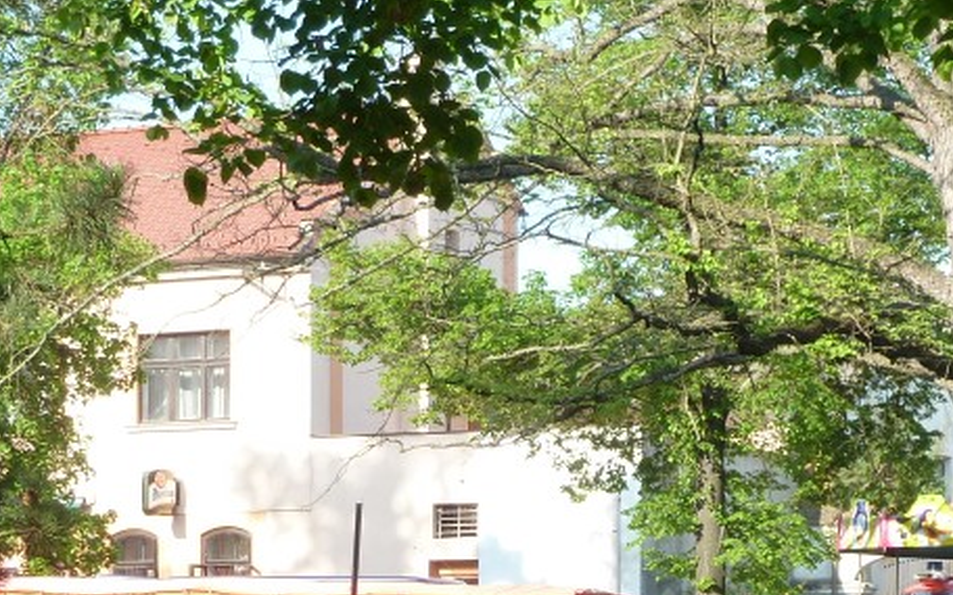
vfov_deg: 9.8
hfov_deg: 15.9
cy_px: 785
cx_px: 531
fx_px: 3402
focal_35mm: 131
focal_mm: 9.1
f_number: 3.9
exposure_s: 1/125
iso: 80
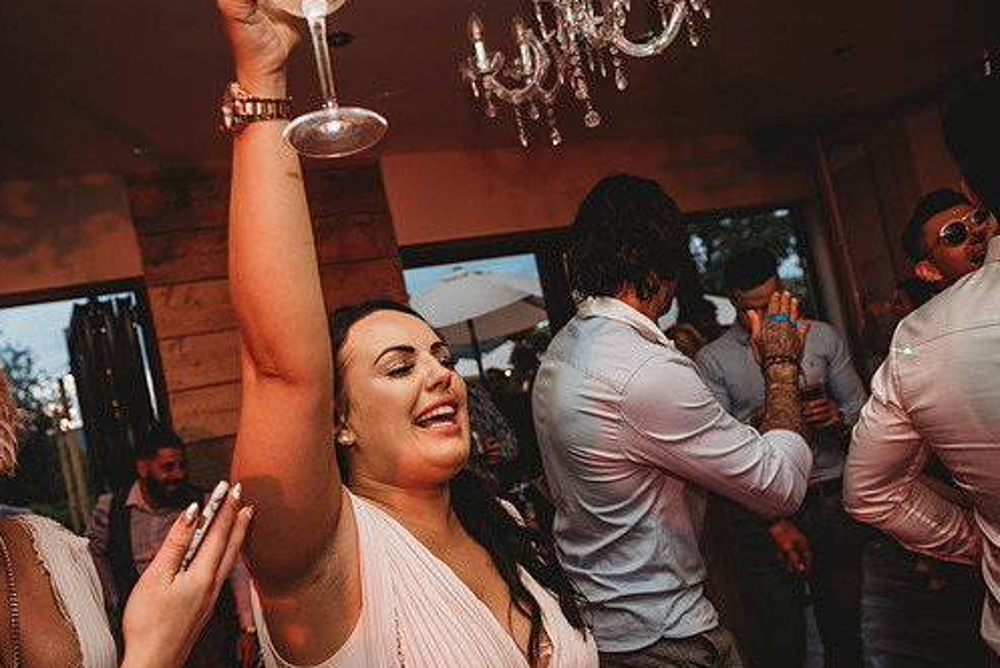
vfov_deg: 46.4
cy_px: 371
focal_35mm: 28
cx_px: 457
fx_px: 778
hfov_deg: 65.3
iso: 400
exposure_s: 1/80
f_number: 4
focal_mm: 24
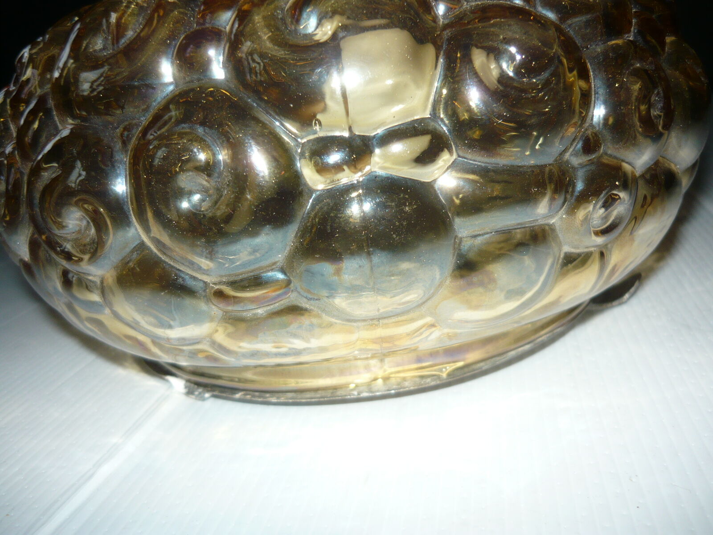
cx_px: 356
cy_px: 268
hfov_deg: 55.4
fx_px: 680
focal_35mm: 33
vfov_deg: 42.9
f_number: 2.8
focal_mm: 5.5
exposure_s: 1/30
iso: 100
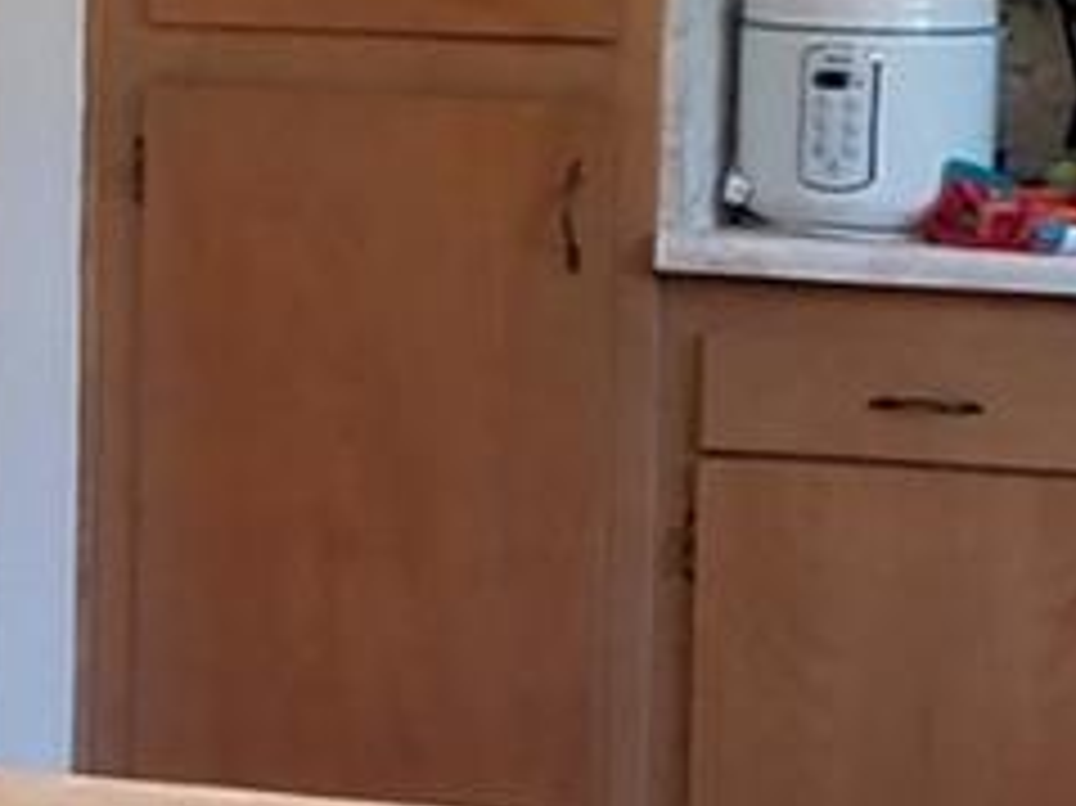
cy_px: 104
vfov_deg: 9.1
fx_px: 5064
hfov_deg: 12.1
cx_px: 284
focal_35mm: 163
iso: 160
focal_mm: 4.2
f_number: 1.7
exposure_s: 1/24
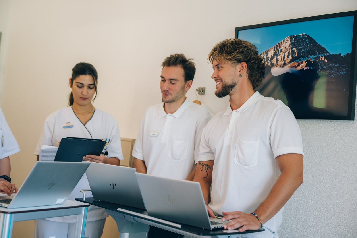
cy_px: 119
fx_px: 496
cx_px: 178
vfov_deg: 27.0
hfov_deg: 39.6
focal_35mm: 50
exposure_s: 1/200
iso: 800
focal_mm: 50
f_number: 2.5
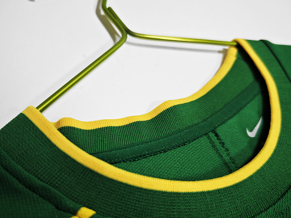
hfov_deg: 53.8
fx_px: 286
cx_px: 126
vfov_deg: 41.7
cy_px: 119
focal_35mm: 34
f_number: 1.75
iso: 113
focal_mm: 8.67
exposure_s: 1/100
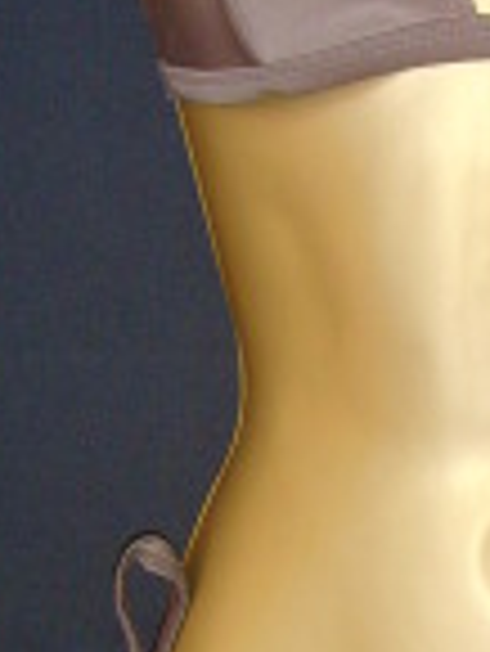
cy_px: 481
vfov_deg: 14.2
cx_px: 508
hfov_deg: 10.7
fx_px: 2601
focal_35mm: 138
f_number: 3.5
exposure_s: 1/45
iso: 200
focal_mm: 6.6
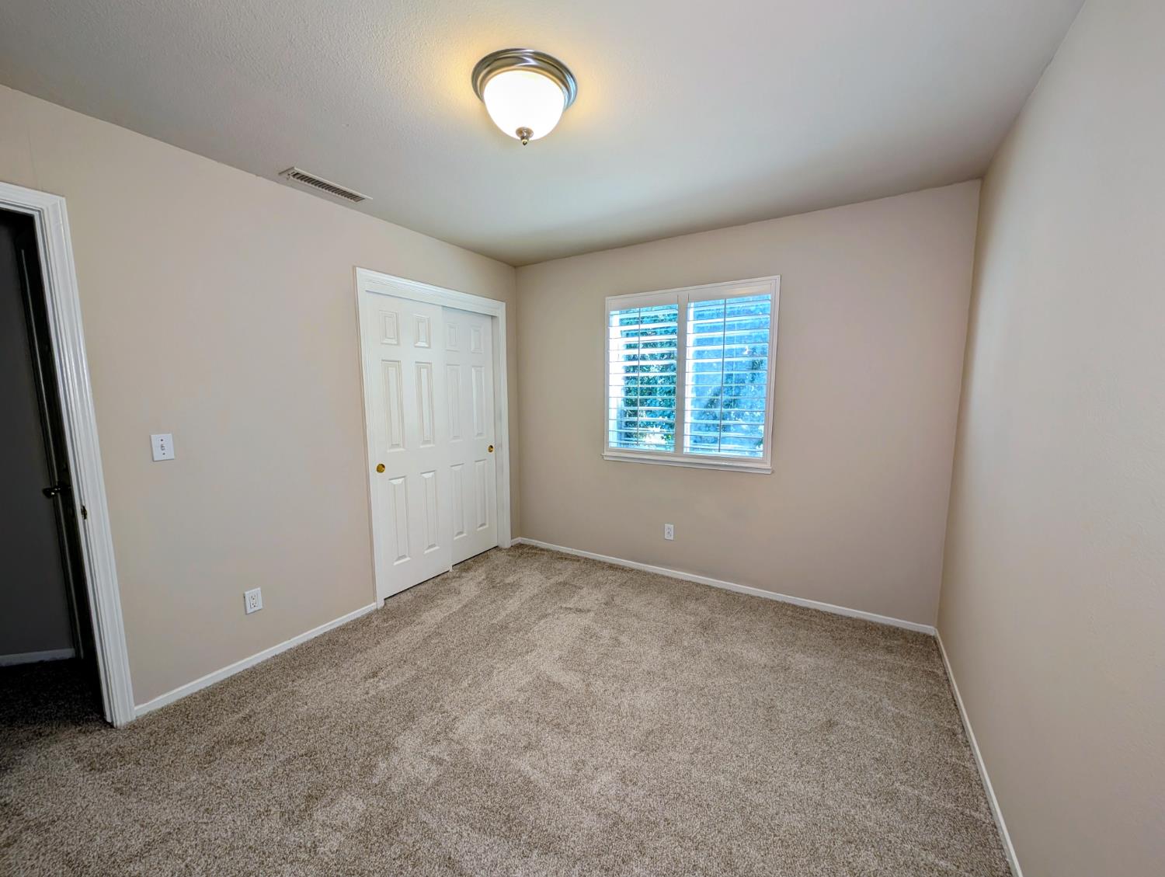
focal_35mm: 12
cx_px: 582
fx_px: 404
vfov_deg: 94.6
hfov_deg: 110.5
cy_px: 438
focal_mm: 2.02
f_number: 1.7
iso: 72
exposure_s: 1/120
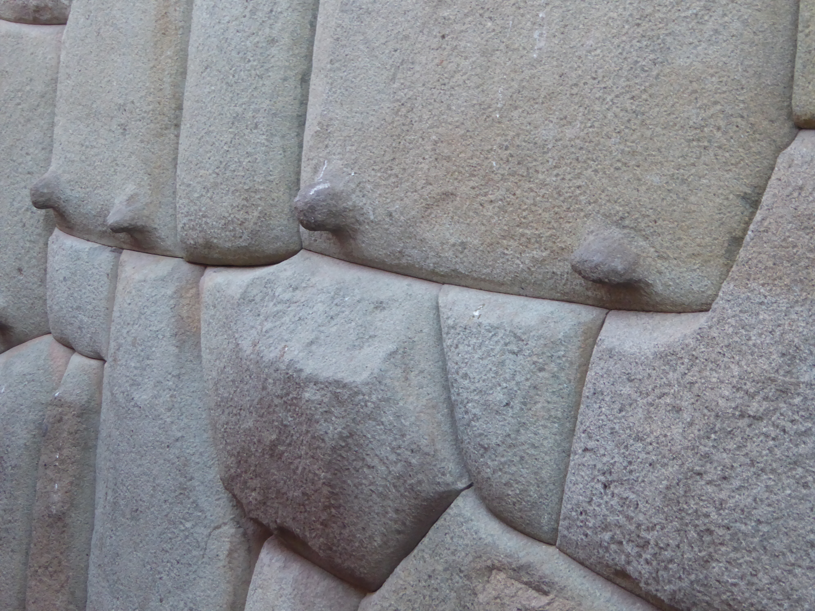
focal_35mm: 85
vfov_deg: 17.4
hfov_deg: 23.0
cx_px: 408
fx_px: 2001
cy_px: 306
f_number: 4.7
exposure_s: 1/40
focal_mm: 14.1
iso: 400
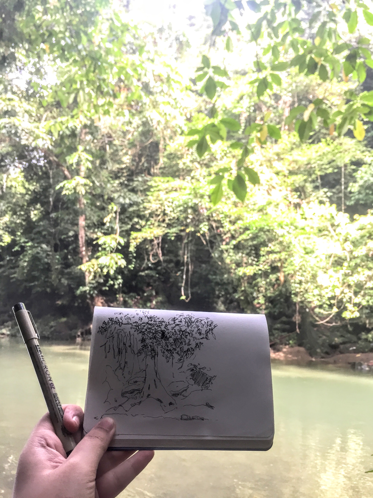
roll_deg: -1.0
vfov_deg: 61.7
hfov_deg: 48.2
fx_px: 417
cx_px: 186
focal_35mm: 29
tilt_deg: +10.1
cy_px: 249
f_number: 2.2
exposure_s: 1/33
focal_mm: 4.15
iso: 32
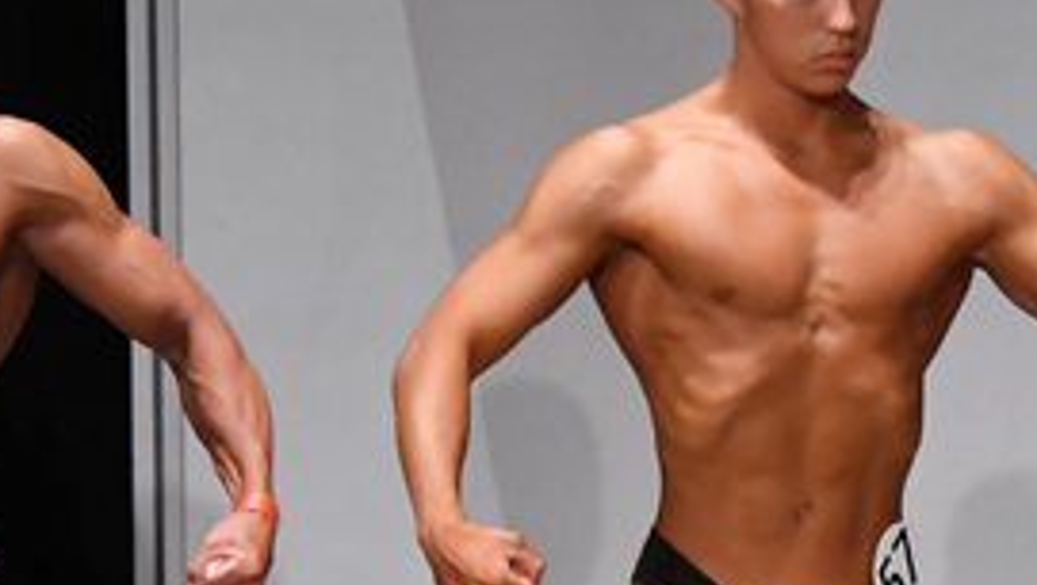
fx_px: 17861
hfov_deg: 3.3
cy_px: 642
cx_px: 1058
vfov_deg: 1.9
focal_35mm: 649
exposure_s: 1/400
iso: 6400
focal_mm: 145
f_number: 5.6
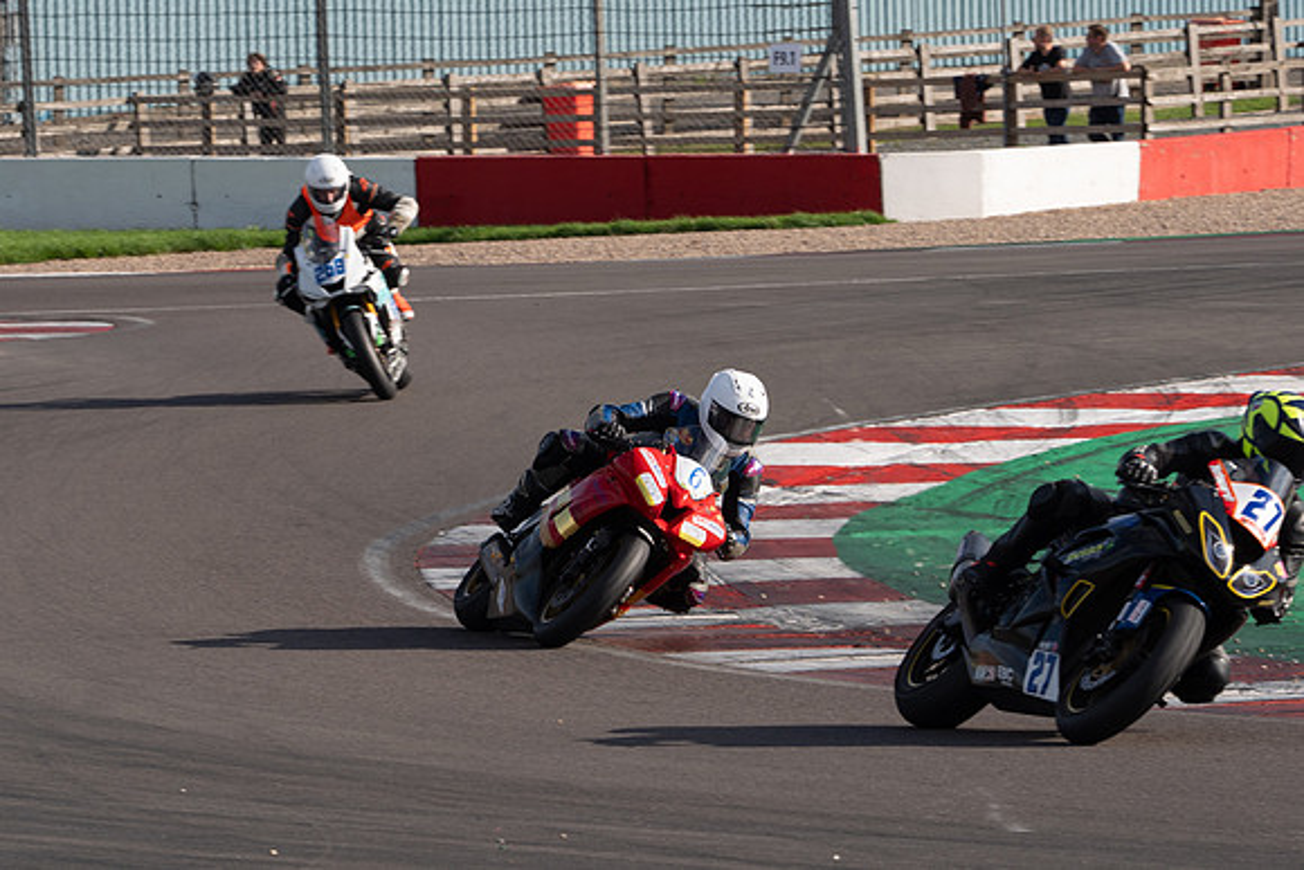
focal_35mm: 309
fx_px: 11183
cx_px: 465
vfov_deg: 4.5
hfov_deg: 6.7
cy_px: 311
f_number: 14
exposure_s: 1/400
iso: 500
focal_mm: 240
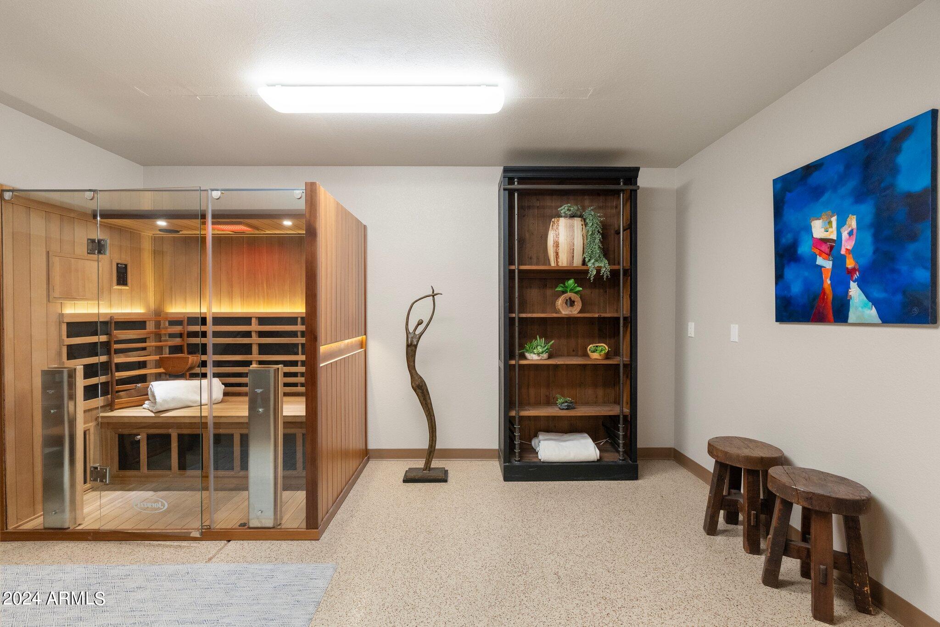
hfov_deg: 96.7
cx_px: 470
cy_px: 314
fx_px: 418
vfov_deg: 73.7
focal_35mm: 16
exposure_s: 1/10
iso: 1000
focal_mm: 16
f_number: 8
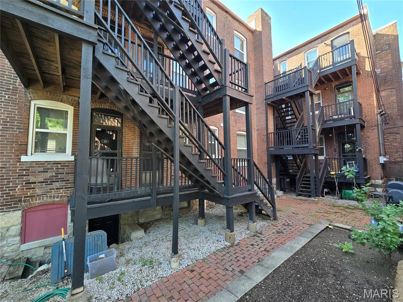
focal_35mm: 13
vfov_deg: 89.9
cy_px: 151
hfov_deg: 106.2
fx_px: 151
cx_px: 202
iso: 64
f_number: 2.2
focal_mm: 2.2
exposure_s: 1/120
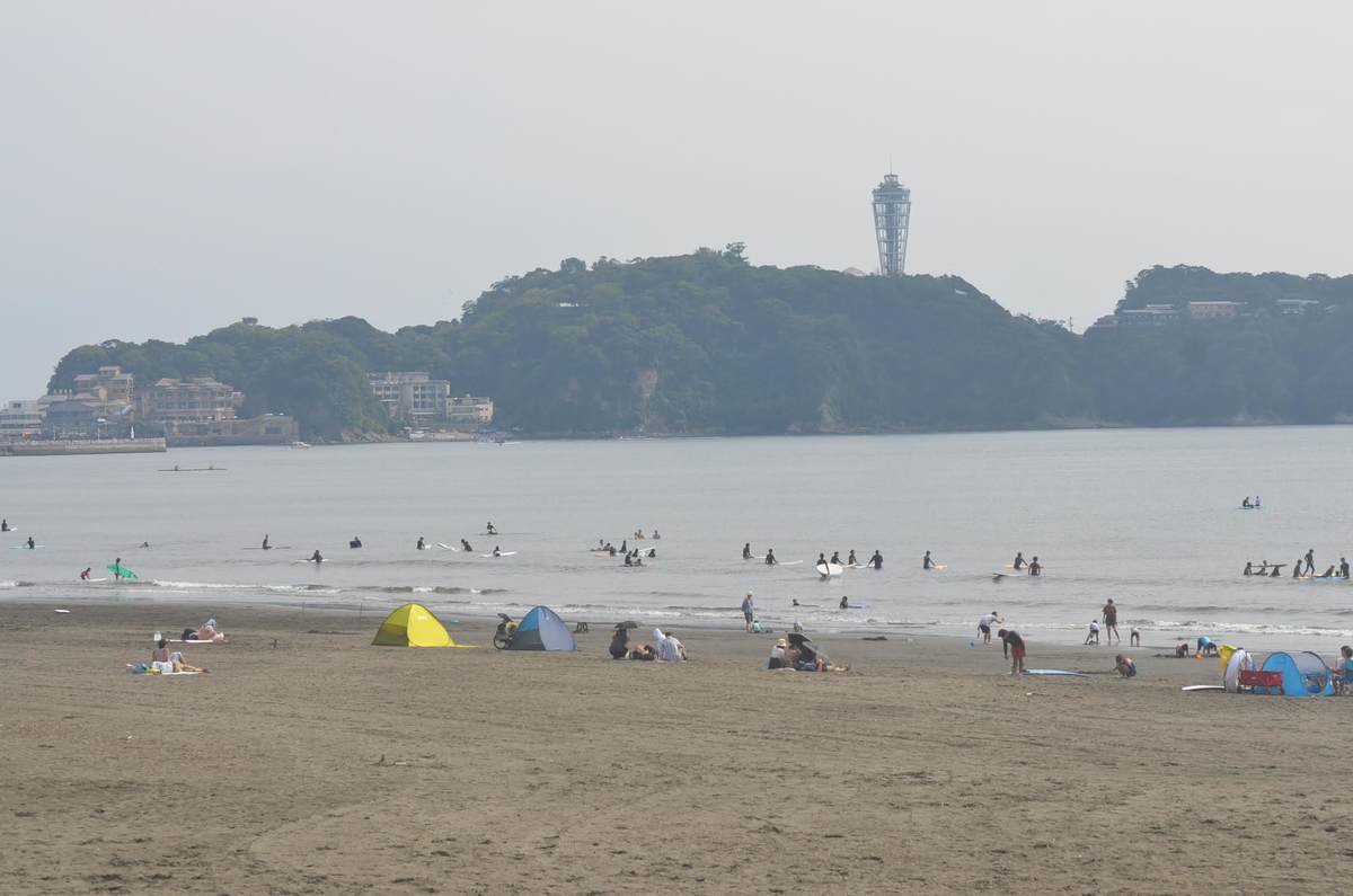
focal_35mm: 105
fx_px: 3938
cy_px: 448
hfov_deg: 19.5
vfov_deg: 13.0
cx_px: 676
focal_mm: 70
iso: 400
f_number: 7.1
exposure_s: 1/1600
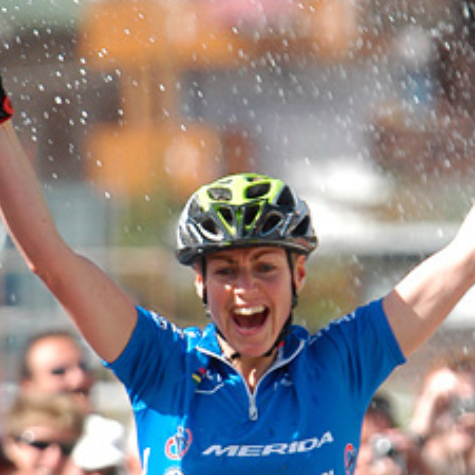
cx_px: 286
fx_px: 19002
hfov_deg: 1.4
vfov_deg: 1.4
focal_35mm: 1224
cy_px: 342
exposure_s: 1/500
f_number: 6.3
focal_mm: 360
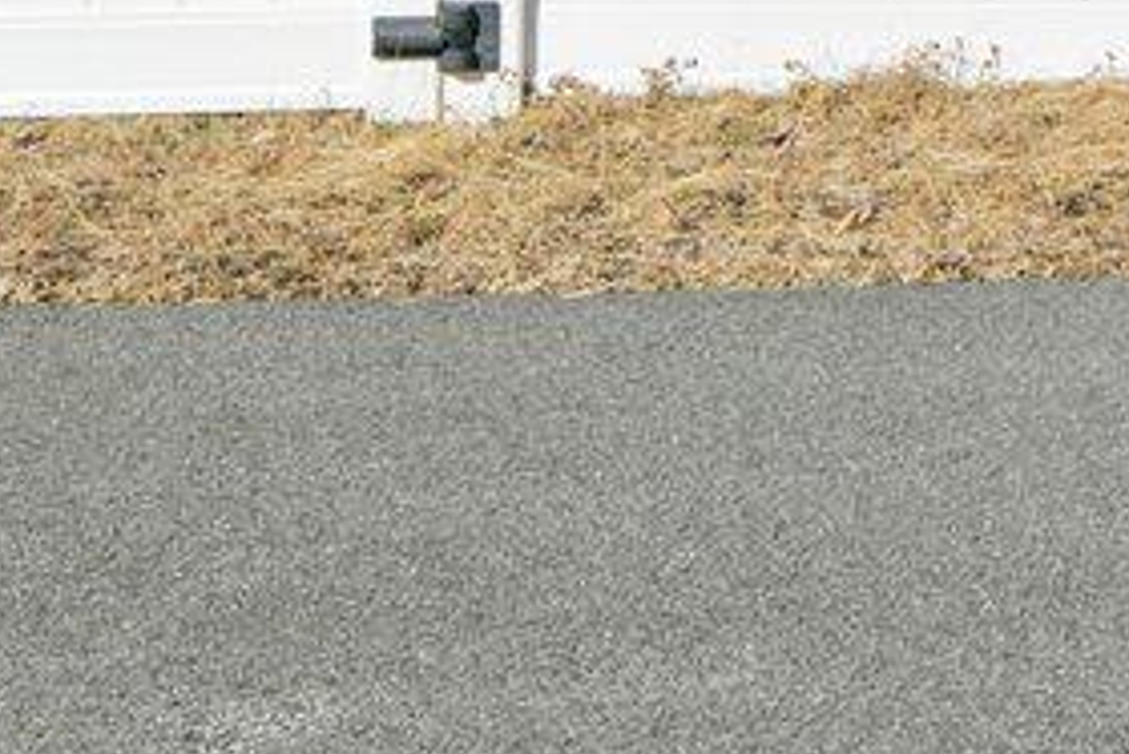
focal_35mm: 117
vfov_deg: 8.8
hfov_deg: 16.0
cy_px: -1732
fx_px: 3671
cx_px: 1685
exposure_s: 1/800
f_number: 8
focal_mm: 16
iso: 100
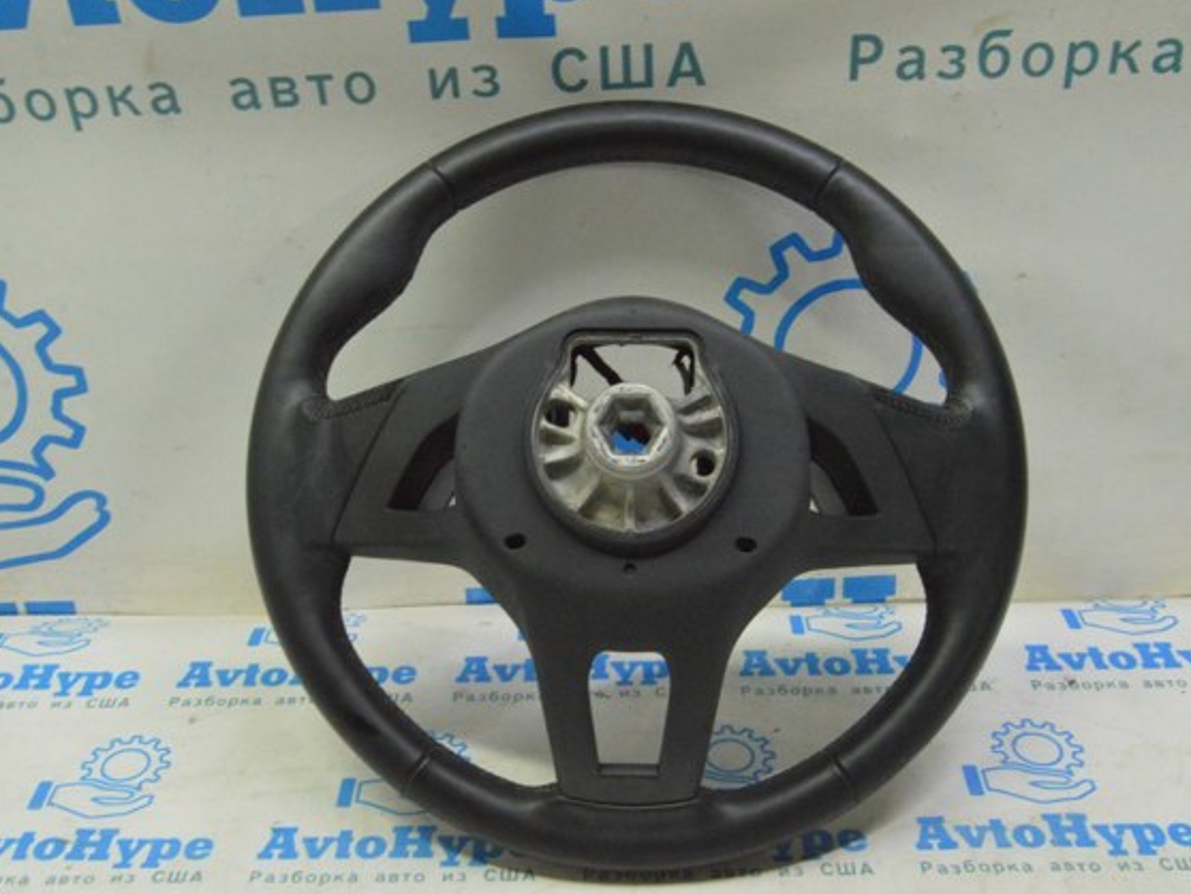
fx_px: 1480
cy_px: 446
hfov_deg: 43.8
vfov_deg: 33.6
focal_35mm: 43
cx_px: 569
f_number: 20
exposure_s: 1/30
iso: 6400
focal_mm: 26
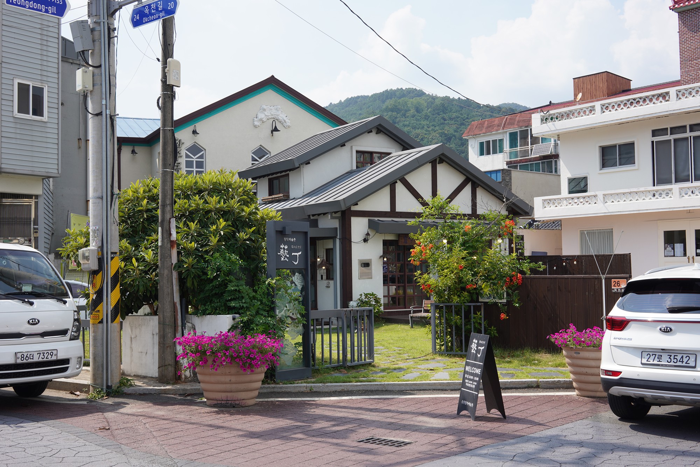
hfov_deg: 54.4
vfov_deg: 37.9
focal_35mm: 35
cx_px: 350
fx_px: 681
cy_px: 234
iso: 100
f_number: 11
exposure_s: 1/100
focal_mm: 35
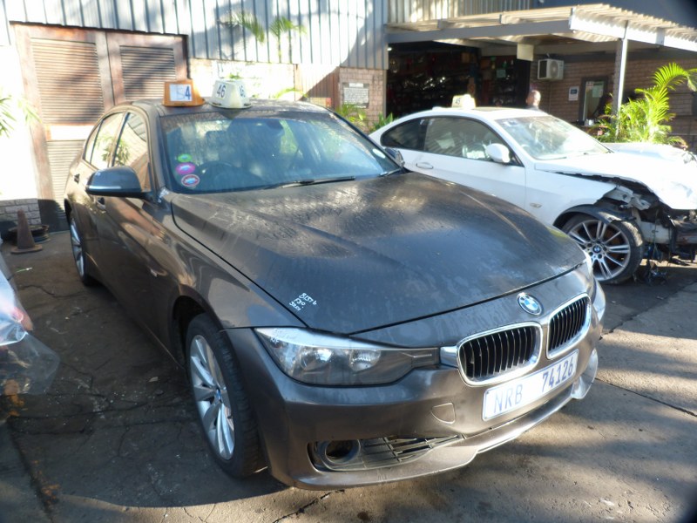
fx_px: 503
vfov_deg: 54.9
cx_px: 348
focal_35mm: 25
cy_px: 262
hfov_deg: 69.4
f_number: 2.8
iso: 80
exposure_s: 1/60
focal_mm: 4.5
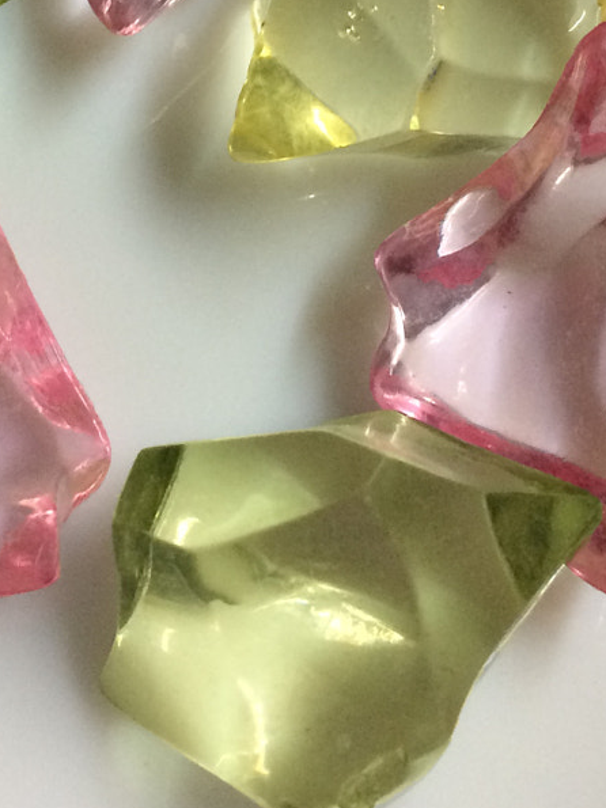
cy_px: 144
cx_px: 155
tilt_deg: -62.5
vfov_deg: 24.6
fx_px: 1821
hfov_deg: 18.8
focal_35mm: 78
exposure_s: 1/30
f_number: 2.2
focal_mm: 4.15
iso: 100
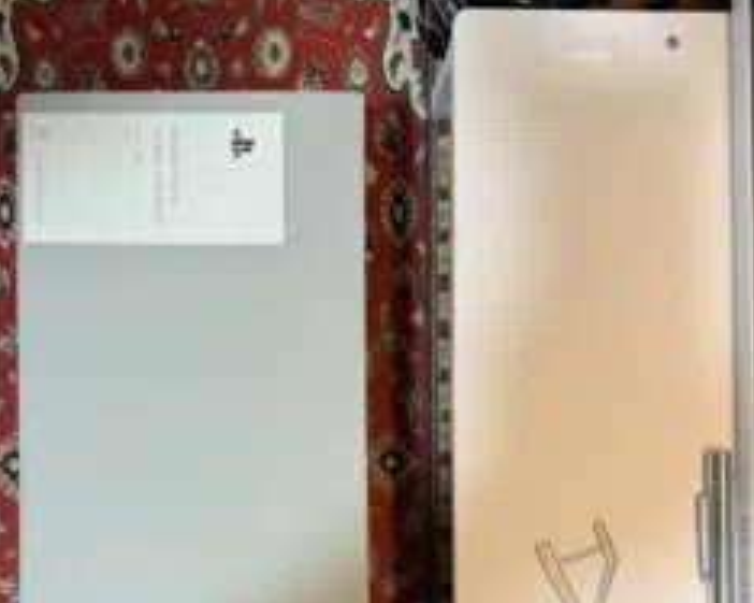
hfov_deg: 45.7
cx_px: 322
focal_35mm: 40
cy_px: 480
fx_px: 892
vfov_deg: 36.1
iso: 200
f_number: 1.78
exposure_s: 1/100
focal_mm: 6.76
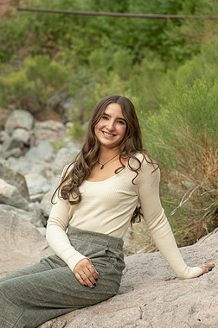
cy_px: 155
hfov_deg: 16.4
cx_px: 110
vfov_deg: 24.5
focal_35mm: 83
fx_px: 757
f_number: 4.5
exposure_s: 1/80
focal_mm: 70
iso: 640
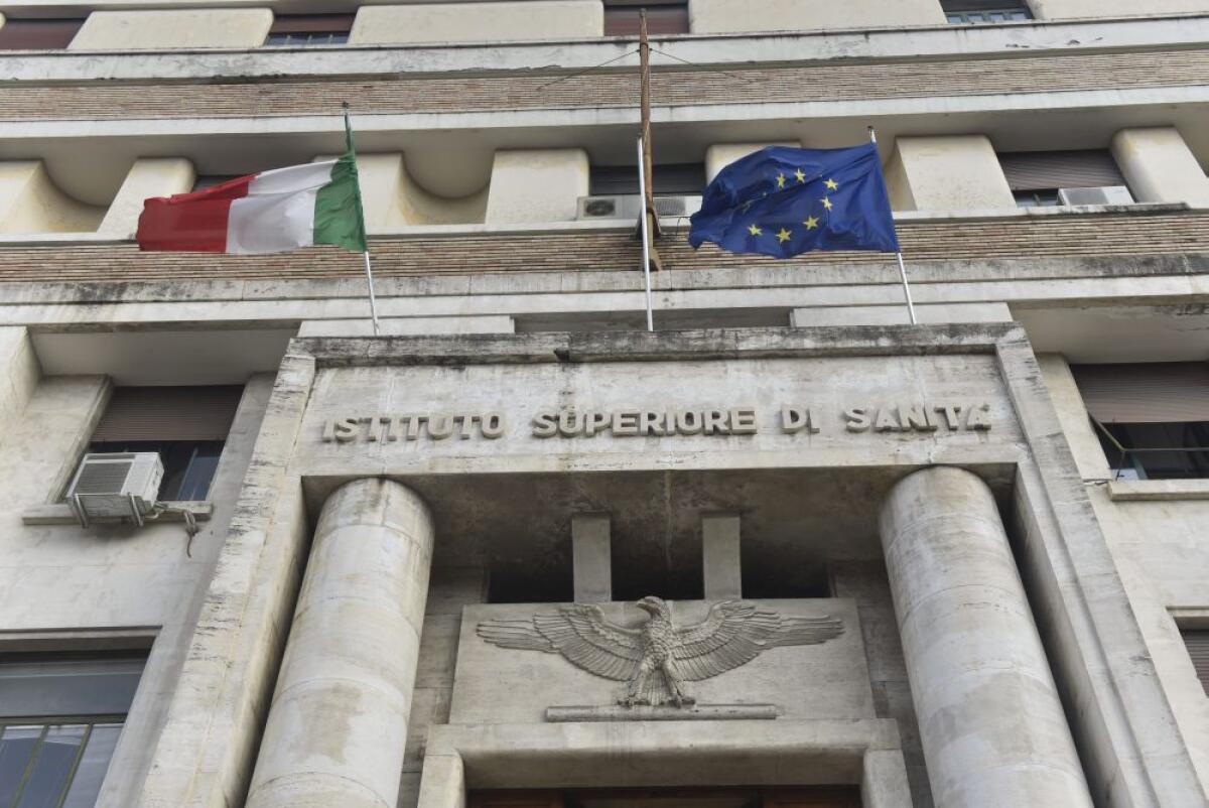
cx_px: 604
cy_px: 404
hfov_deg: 44.5
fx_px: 1479
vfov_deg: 30.6
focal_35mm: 44
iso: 160
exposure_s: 1/500
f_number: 7.1
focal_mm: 44
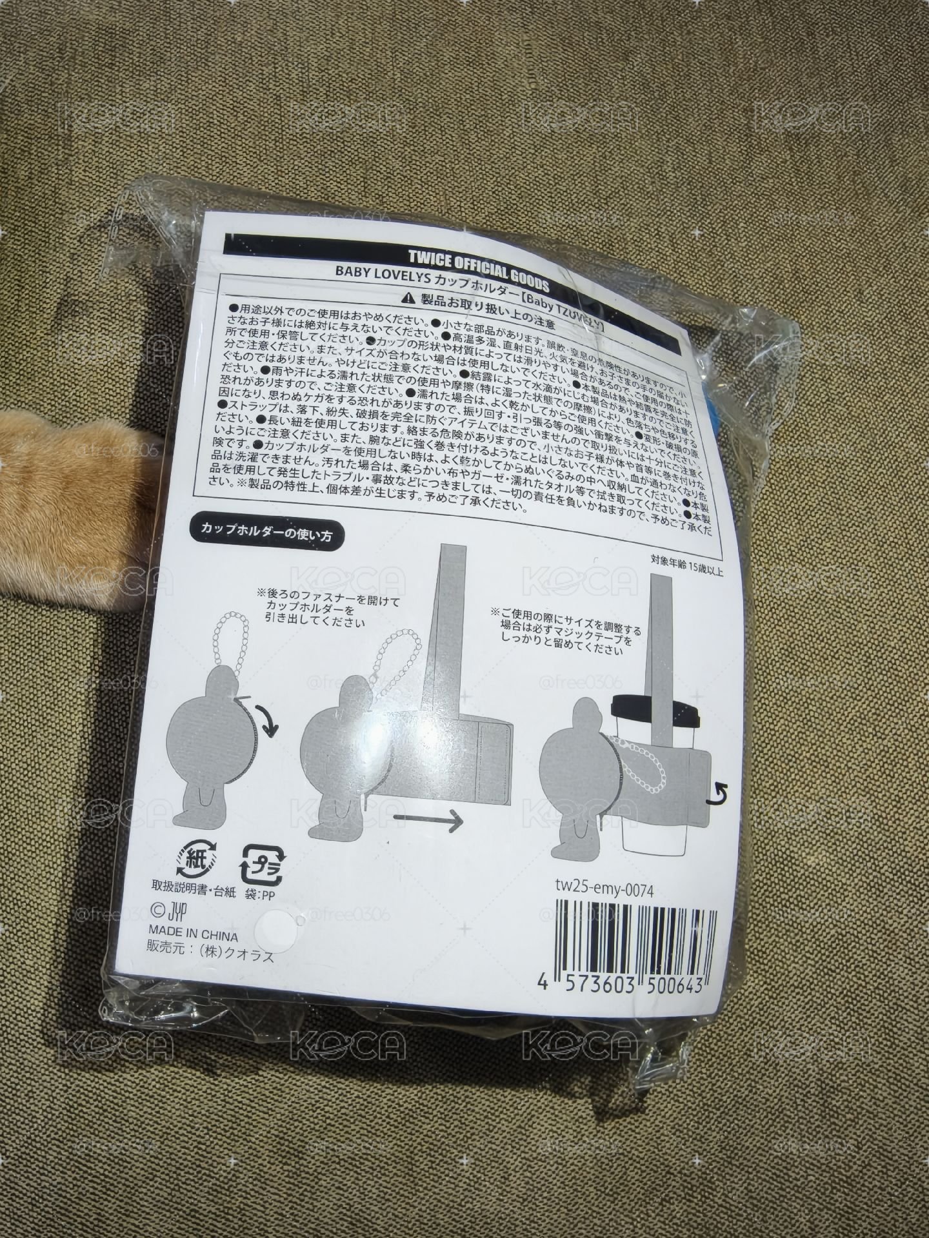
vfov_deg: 69.4
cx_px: 464
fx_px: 895
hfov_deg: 54.9
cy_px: 619
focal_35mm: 25
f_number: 2
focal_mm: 2.32
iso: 489
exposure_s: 1/60.9
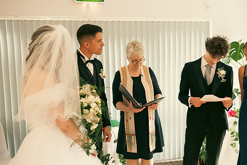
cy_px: 82
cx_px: 145
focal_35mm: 40
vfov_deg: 33.4
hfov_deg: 48.2
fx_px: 275
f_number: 3.5
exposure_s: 1/160
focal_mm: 32
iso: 1600
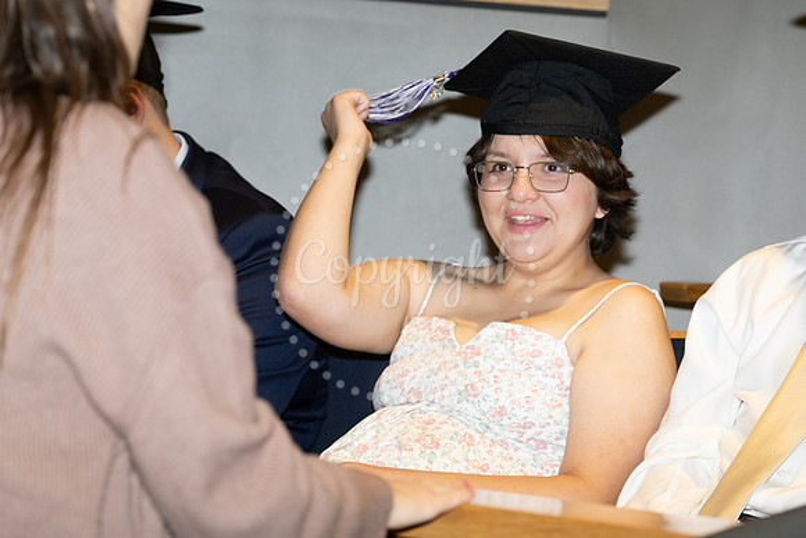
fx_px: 3285
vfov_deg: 9.4
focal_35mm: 147
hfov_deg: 14.0
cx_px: 428
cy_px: 242
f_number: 5
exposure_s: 1/125
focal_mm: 120
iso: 1000
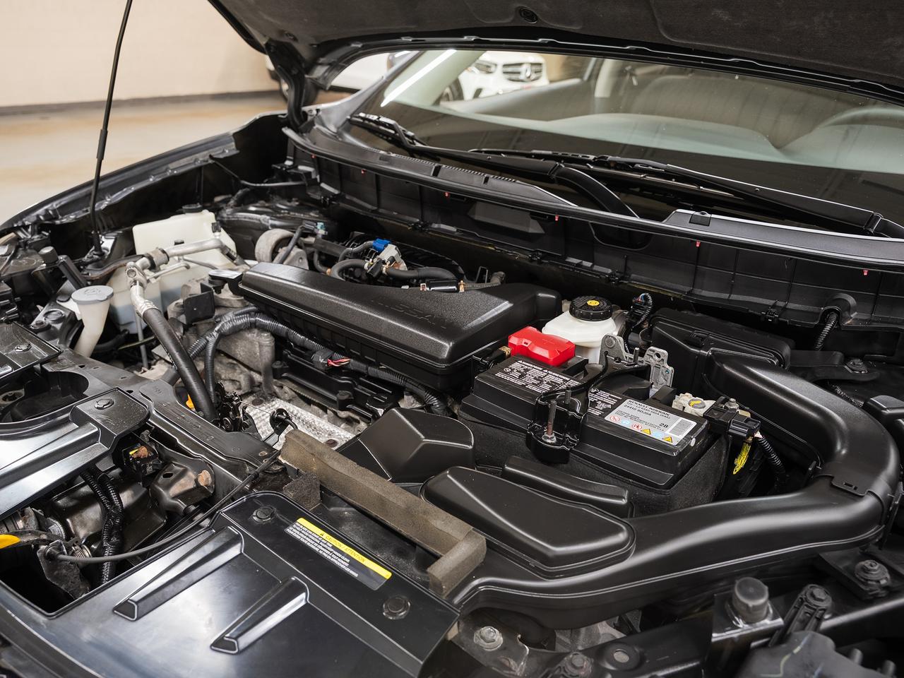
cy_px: 339
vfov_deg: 49.9
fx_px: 729
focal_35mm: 28
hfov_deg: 63.6
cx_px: 452
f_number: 5.6
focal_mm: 25.8
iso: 100
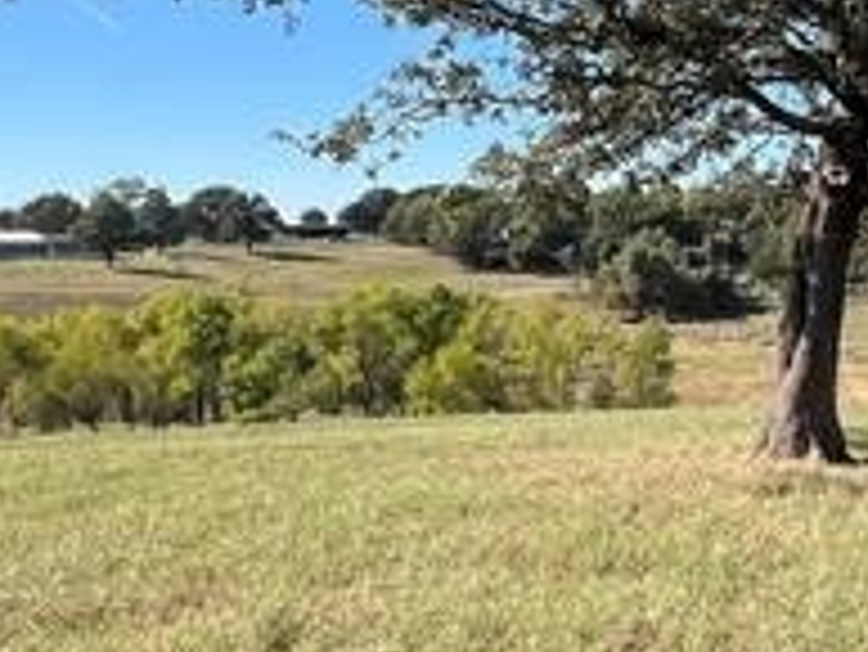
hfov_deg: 38.3
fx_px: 1079
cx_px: 890
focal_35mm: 43
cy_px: 243
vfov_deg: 33.5
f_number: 1.8
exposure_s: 1/834
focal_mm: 1.57
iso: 32
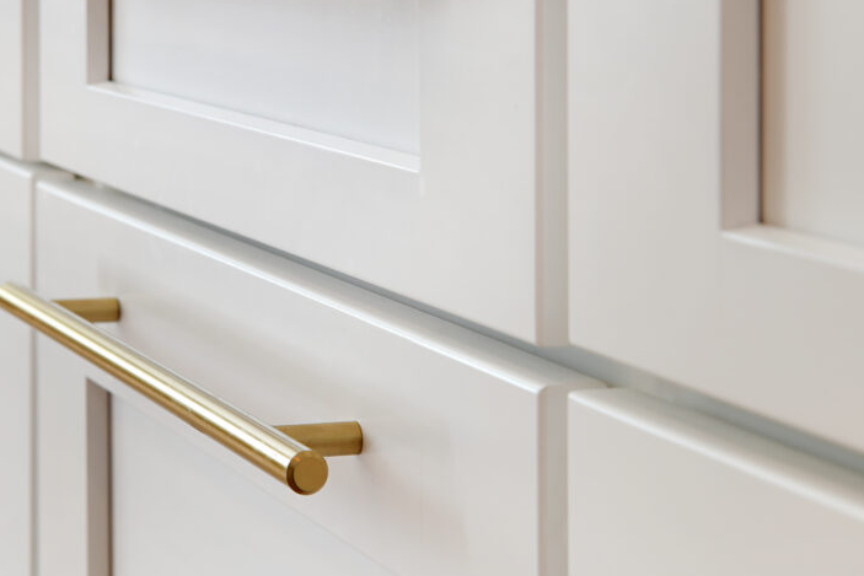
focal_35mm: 102
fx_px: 2448
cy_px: 187
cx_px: 302
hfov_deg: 20.0
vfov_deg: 13.4
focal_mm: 70
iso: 200
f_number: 13
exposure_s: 1/3
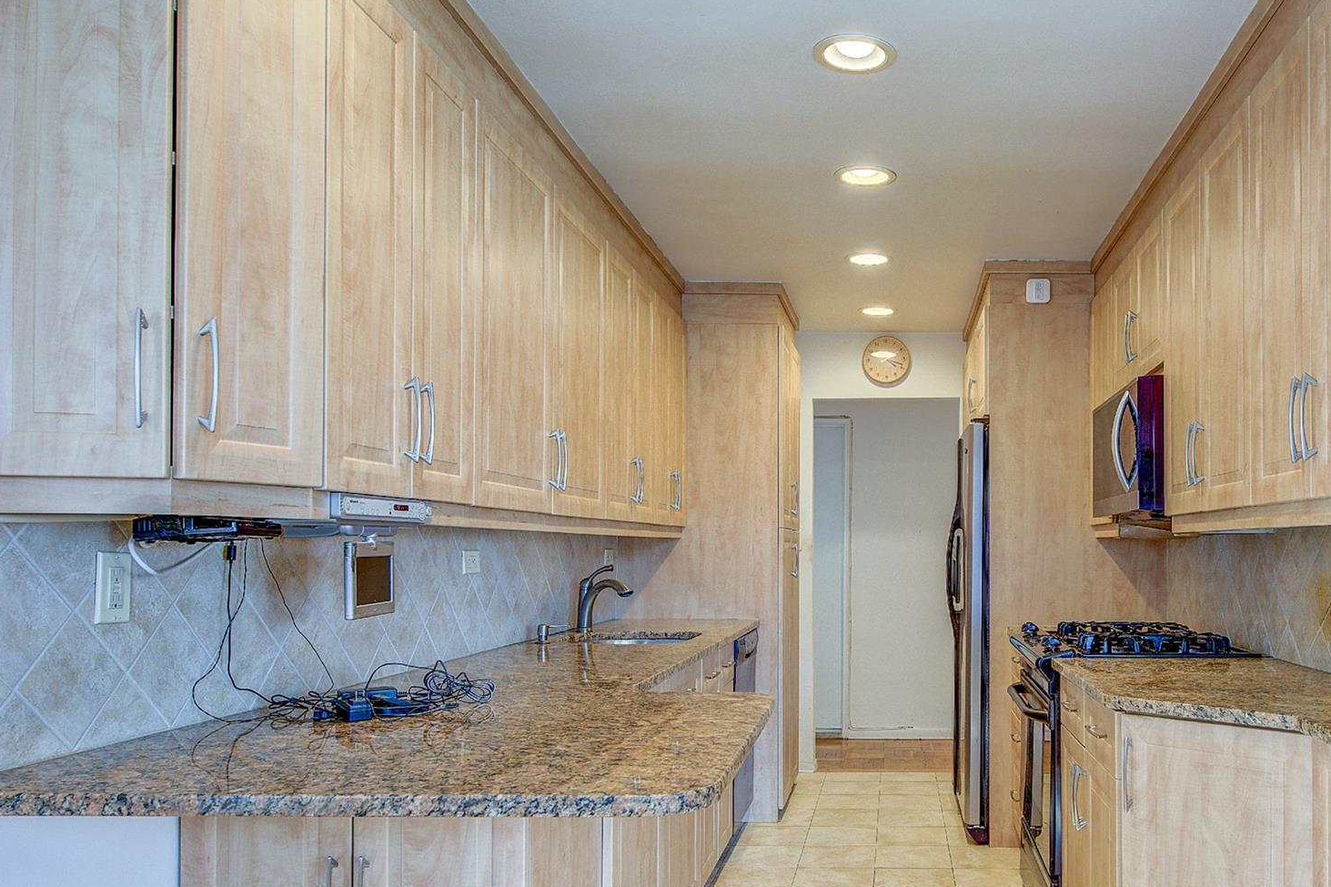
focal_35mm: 28
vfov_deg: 46.1
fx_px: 1035
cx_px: 878
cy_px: 544
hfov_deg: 63.9
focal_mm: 20
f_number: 7.1
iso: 250
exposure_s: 1/13
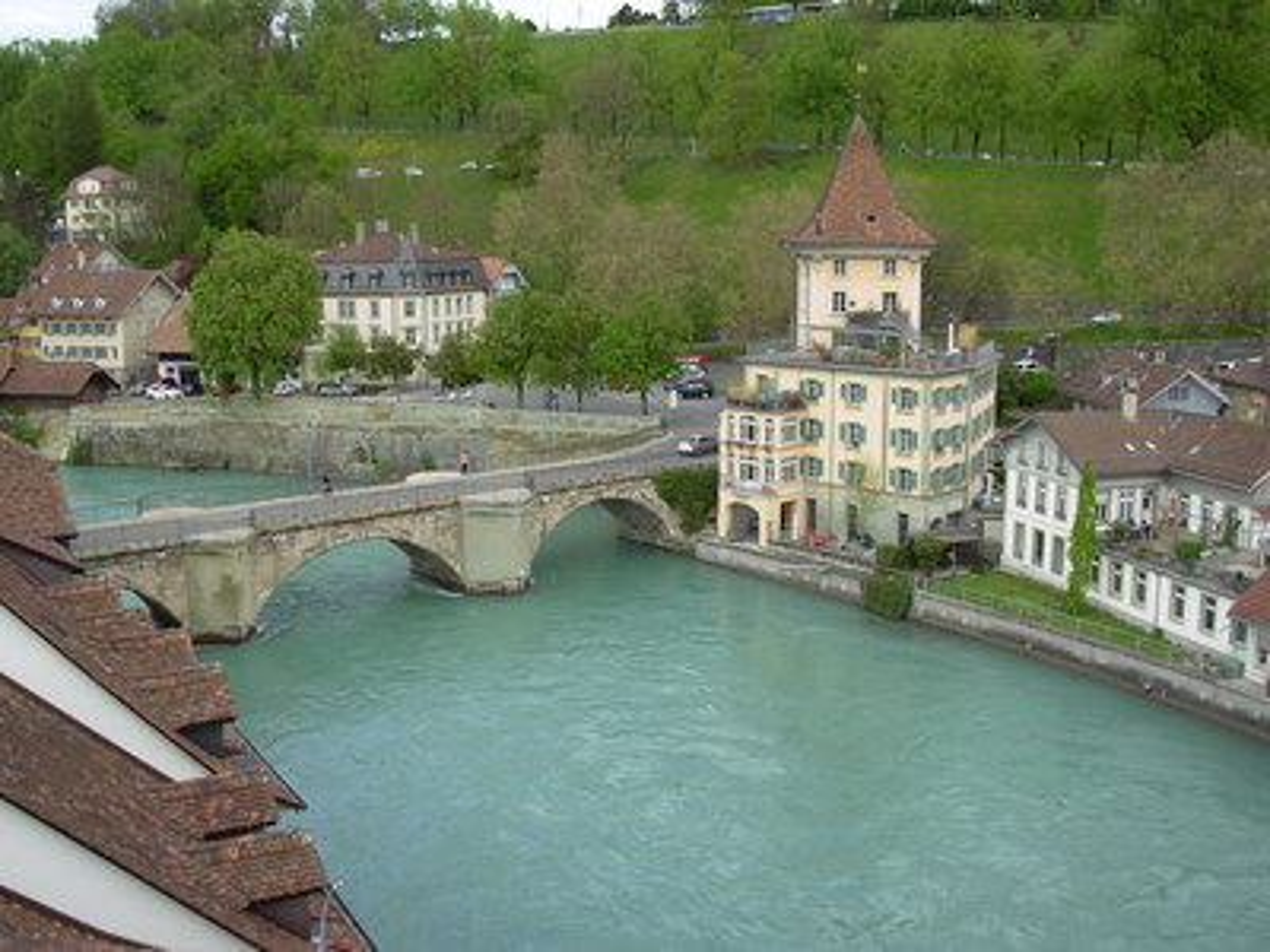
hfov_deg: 49.0
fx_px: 1394
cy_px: 476
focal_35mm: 38
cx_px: 635
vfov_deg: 37.7
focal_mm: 6.3
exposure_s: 1/542
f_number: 2.9
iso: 50
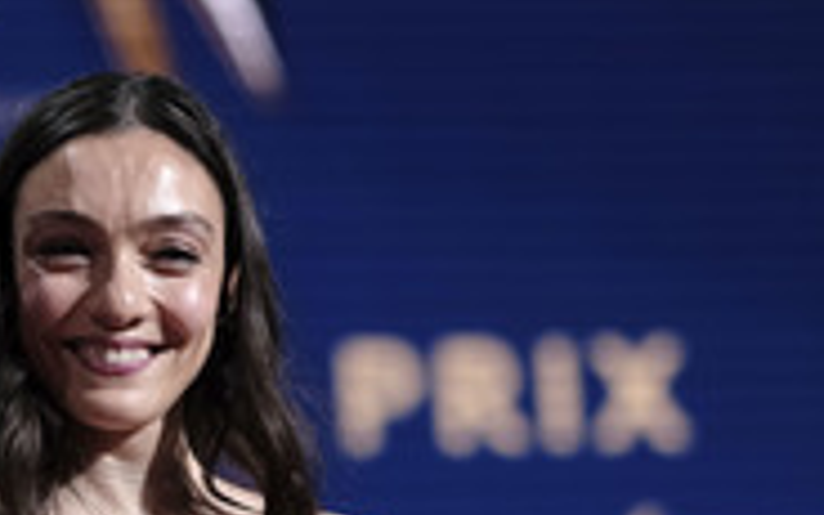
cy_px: 560
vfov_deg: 3.9
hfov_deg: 6.2
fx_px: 7545
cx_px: 116
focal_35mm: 336
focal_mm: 90
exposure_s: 1/500
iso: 1600
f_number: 2
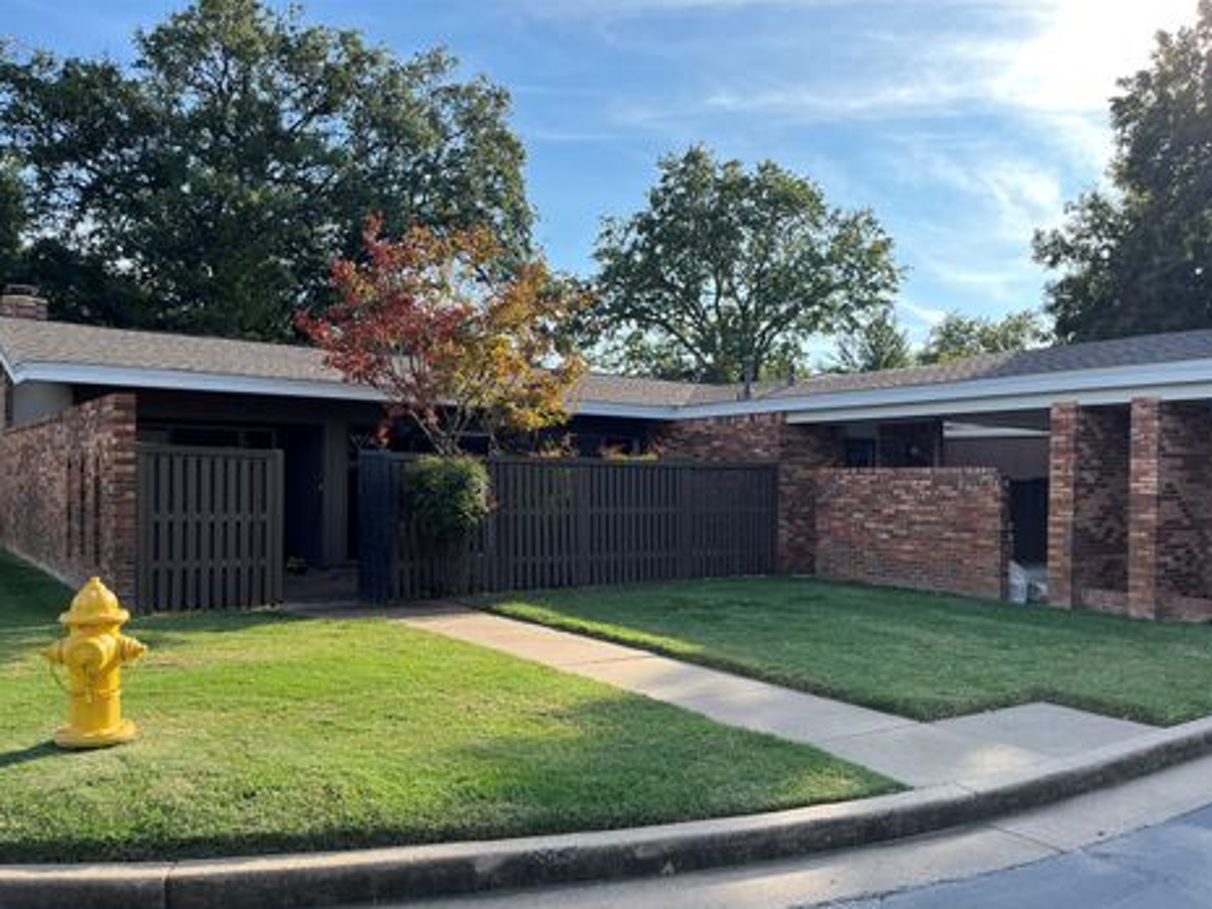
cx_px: 606
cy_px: 482
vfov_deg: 49.7
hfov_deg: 63.4
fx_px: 980
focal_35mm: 28
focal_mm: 5.1
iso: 50
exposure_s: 1/1199
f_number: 1.6
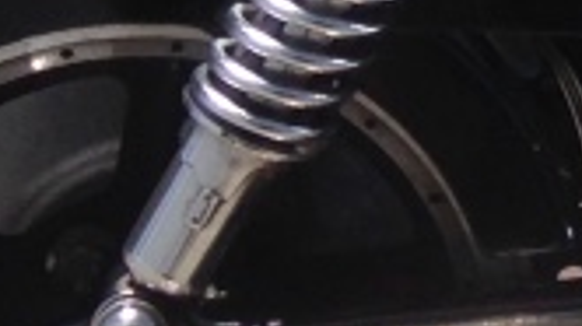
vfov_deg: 4.2
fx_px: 4286
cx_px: 1546
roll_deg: -0.5
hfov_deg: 7.2
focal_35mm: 278
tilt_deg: -26.7
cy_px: -578
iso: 50
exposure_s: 1/1595
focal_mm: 4.12
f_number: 2.4
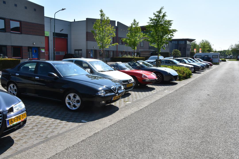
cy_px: 80
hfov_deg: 59.5
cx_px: 120
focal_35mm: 32
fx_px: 209
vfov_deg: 41.7
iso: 640
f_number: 13
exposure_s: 1/640
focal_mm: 21
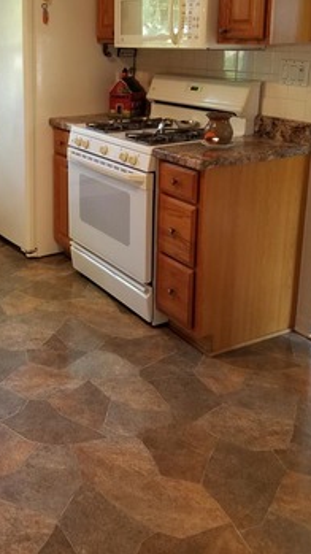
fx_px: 572
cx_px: 73
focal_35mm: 39
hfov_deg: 29.8
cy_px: 175
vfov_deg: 50.5
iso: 160
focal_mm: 4.2
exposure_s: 1/30
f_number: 1.7
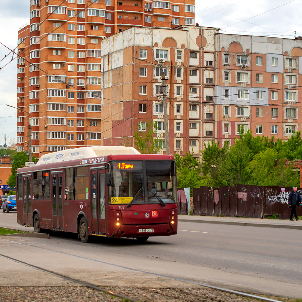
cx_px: 99
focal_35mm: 64
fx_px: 632
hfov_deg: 26.7
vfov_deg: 26.9
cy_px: 151
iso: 250
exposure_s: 1/500
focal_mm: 50
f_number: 3.5
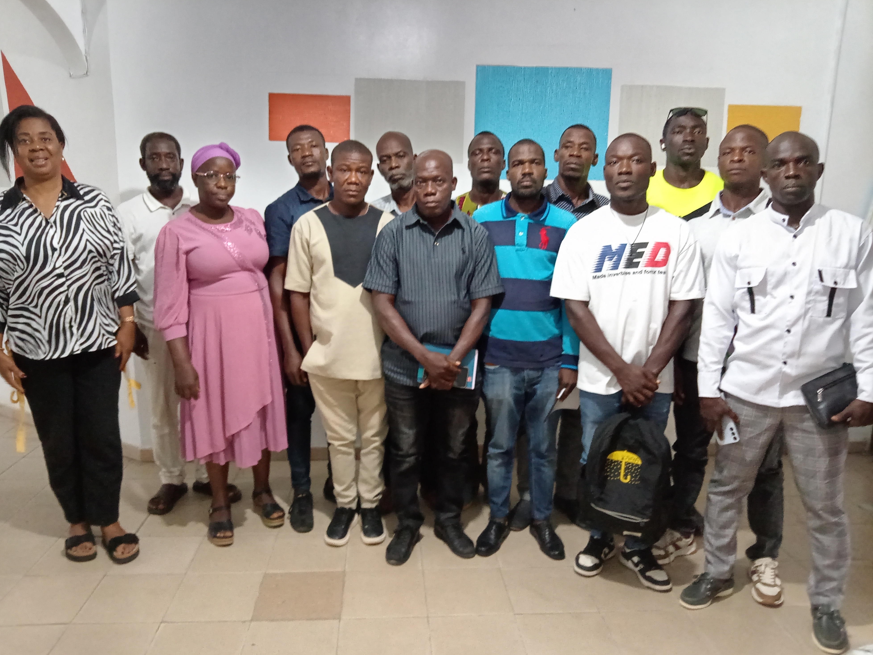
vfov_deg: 53.1
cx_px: 419
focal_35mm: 26
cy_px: 331
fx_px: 656
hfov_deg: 67.3
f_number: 1.8
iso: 810
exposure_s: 1/20
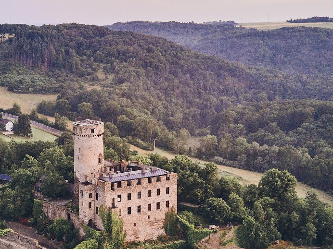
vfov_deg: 27.7
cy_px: 178
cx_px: 128
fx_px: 500
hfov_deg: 36.6
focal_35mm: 52
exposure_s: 1/8
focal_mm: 4.5
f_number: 2.8
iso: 310
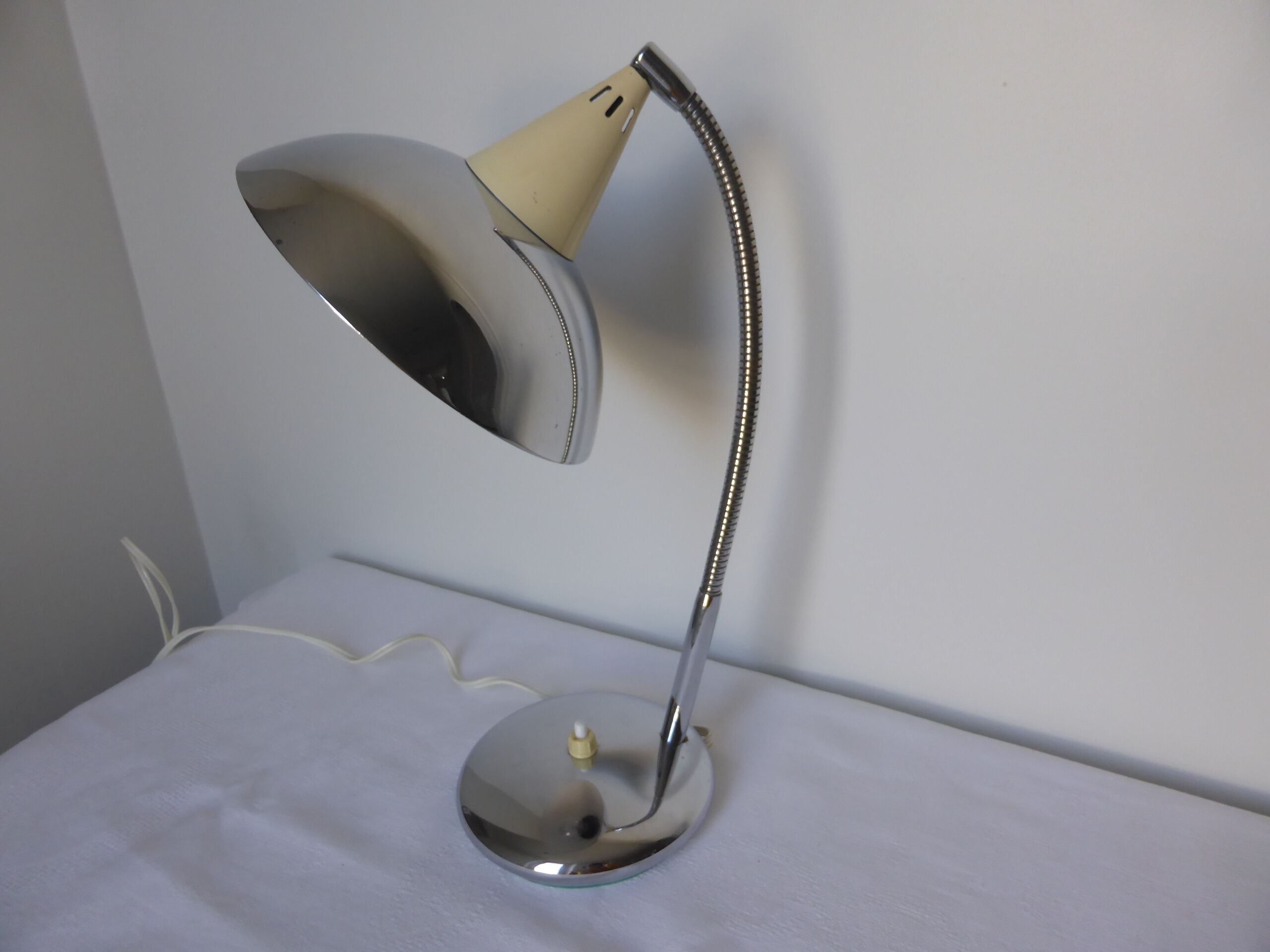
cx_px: 635
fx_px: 917
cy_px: 476
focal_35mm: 25
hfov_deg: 69.4
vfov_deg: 54.9
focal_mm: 4.3
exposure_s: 1/60
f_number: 3.3
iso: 160
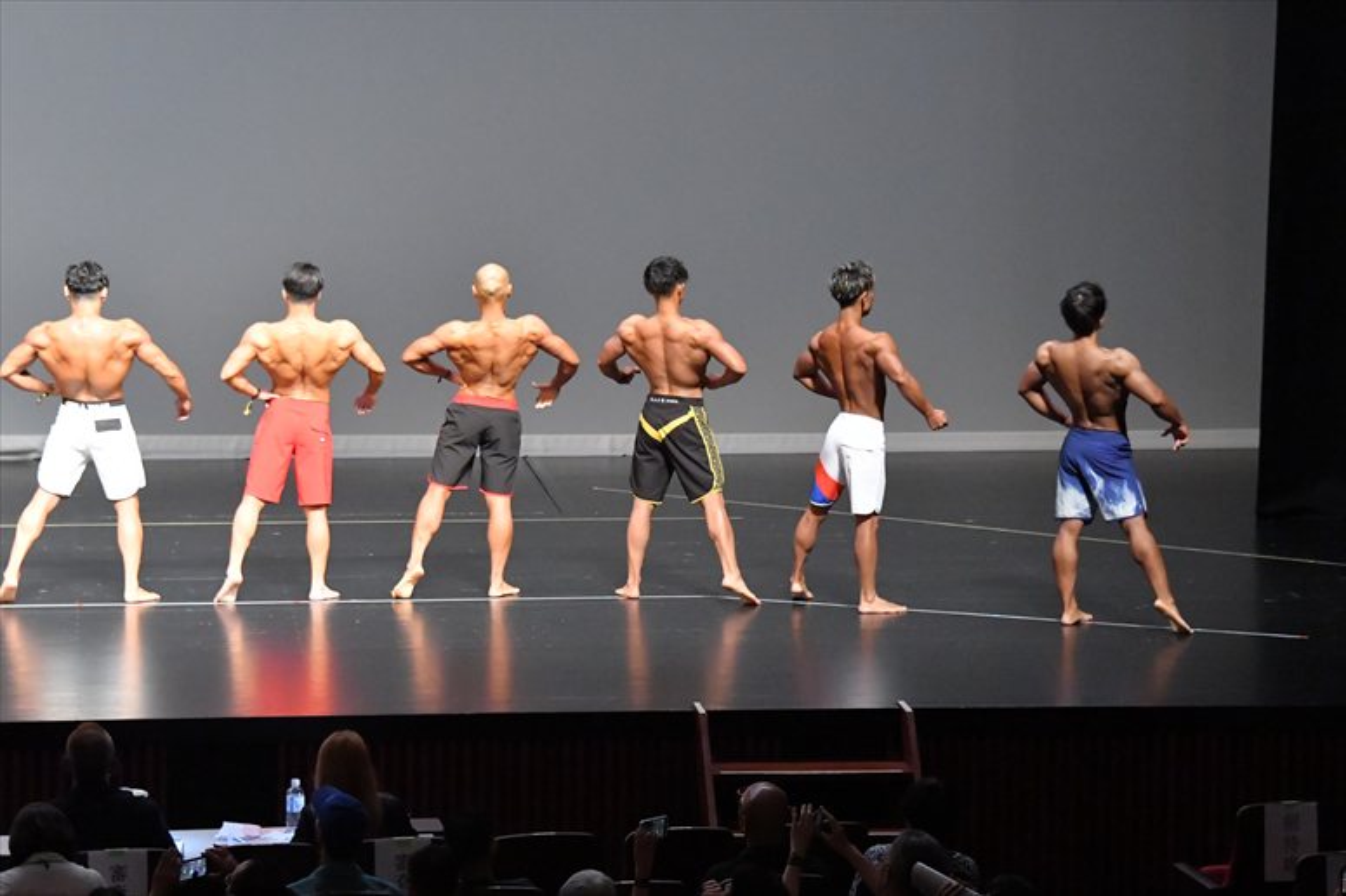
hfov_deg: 13.7
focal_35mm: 150
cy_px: 448
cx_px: 673
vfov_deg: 9.1
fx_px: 5606
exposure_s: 1/400
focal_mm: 100
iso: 11400
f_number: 5.6
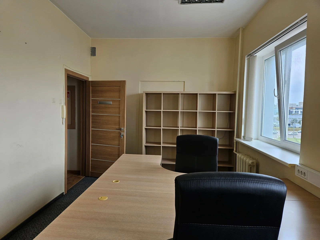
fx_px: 213
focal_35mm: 23
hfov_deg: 73.9
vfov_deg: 58.9
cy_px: 120
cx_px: 160
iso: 32
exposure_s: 1/100
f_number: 1.8
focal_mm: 5.4
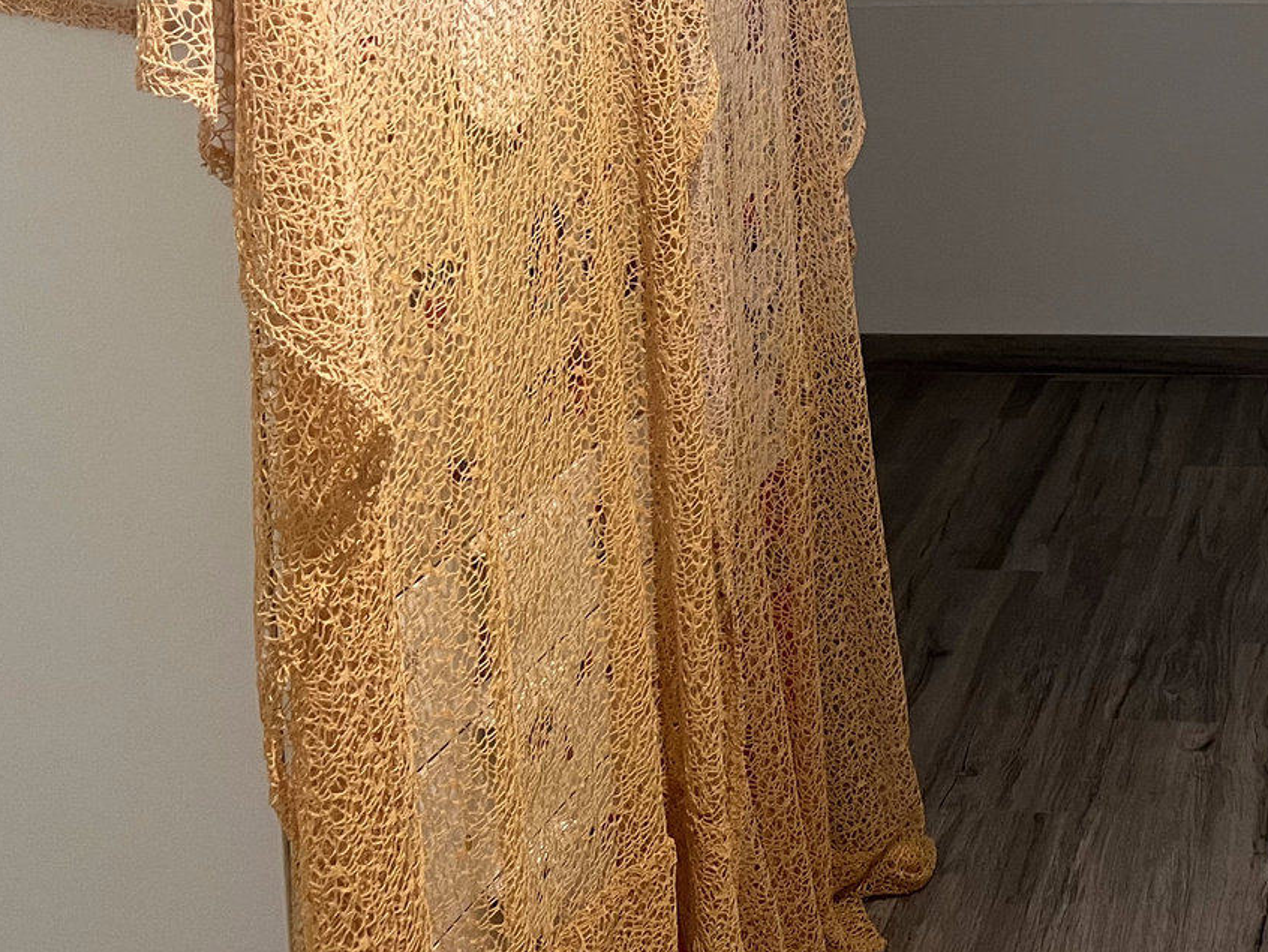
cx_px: 1204
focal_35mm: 59
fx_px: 2162
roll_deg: +1.9
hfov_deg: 30.8
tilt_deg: -3.5
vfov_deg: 23.5
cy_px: -66
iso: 125
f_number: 1.5
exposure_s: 1/50
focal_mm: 5.7
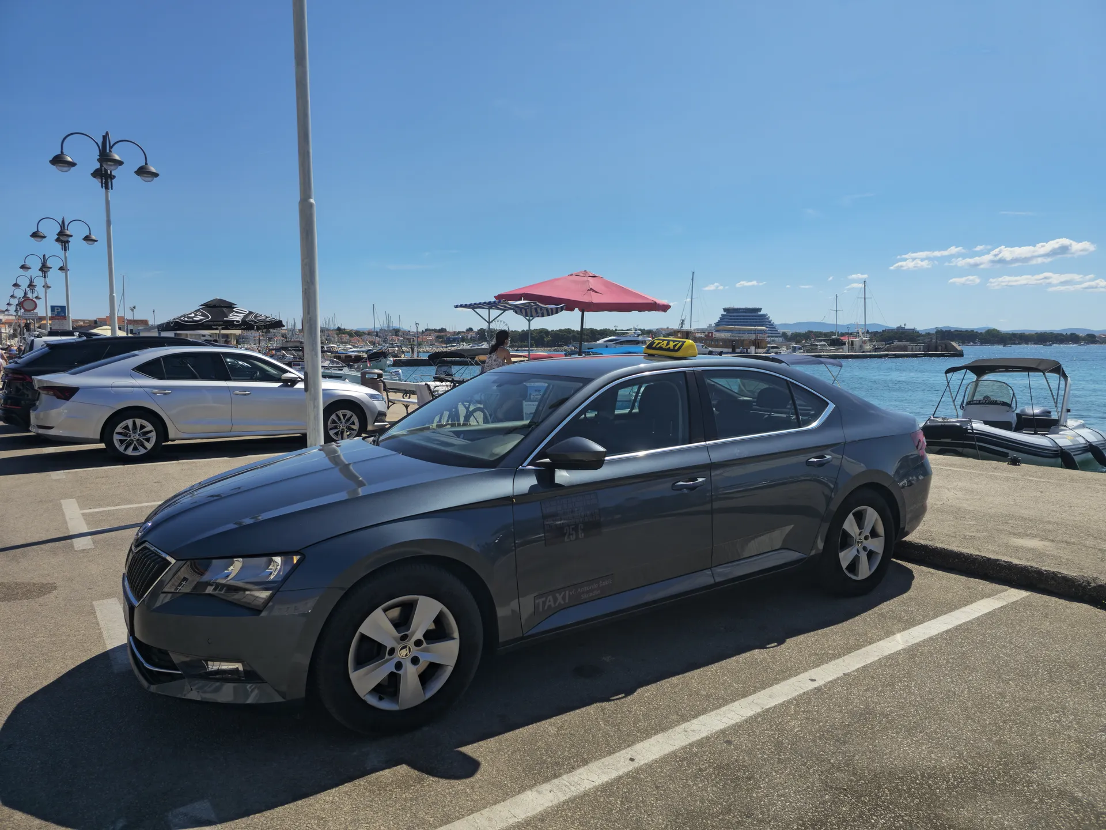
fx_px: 735
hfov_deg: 73.9
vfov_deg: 58.9
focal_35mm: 23
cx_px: 553
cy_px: 415
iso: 12
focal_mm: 6.3
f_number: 1.7
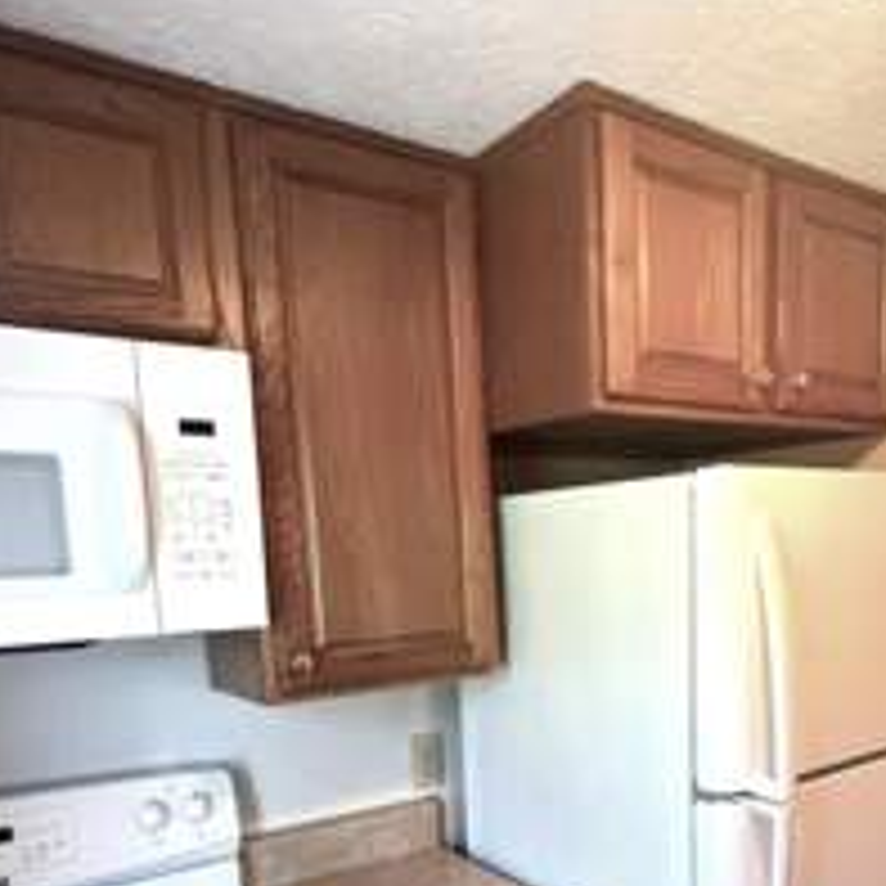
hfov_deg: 56.6
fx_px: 811
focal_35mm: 28
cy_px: 677
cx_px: 553
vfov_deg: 54.3
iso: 250
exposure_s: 1/60
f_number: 1.8
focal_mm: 1.57
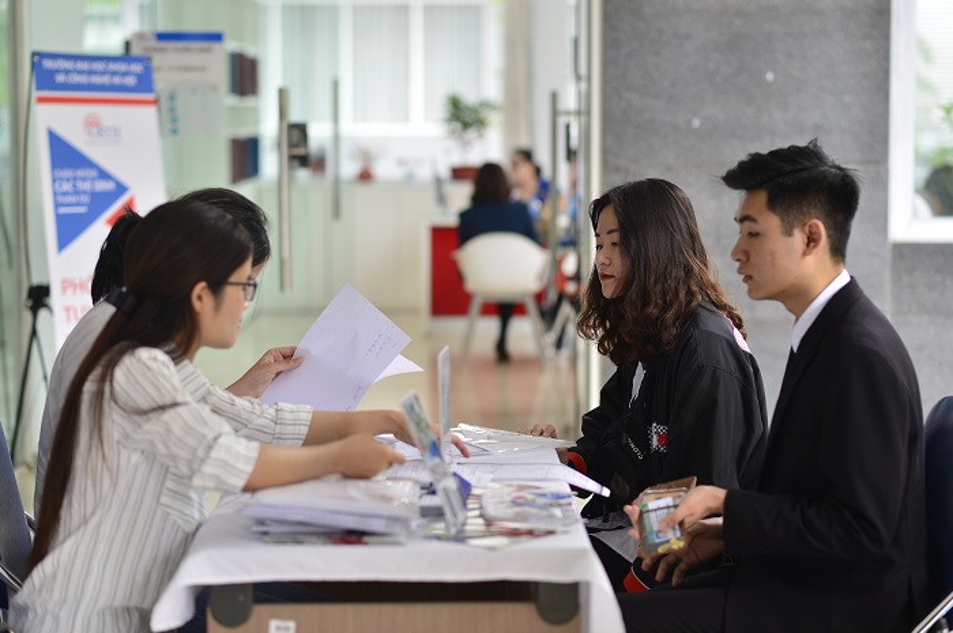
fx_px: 2247
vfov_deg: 16.0
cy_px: 316
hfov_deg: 23.9
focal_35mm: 85
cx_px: 476
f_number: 2.5
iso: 400
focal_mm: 85
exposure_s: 1/320
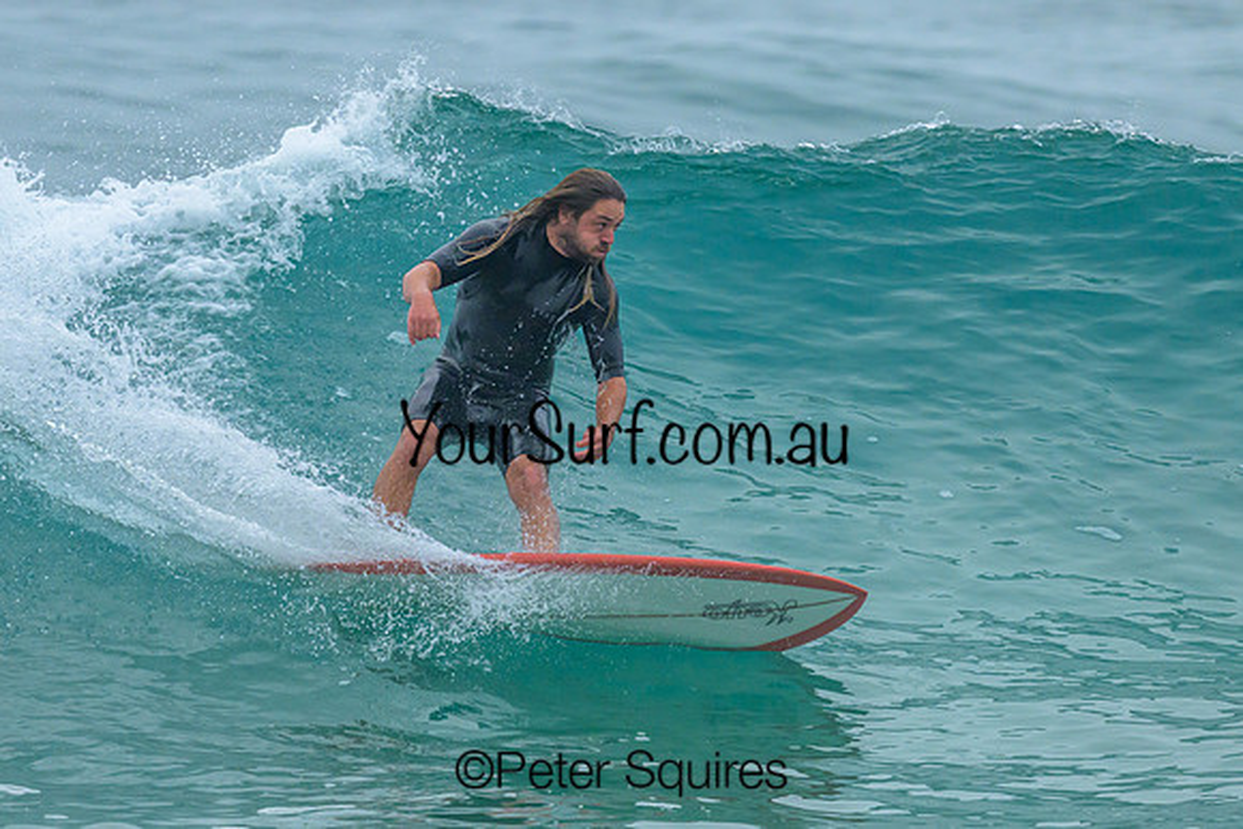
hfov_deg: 1.9
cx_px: 537
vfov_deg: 1.2
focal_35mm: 1101
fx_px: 38015
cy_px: 380
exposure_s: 1/3200
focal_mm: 800
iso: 1600
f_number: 6.3
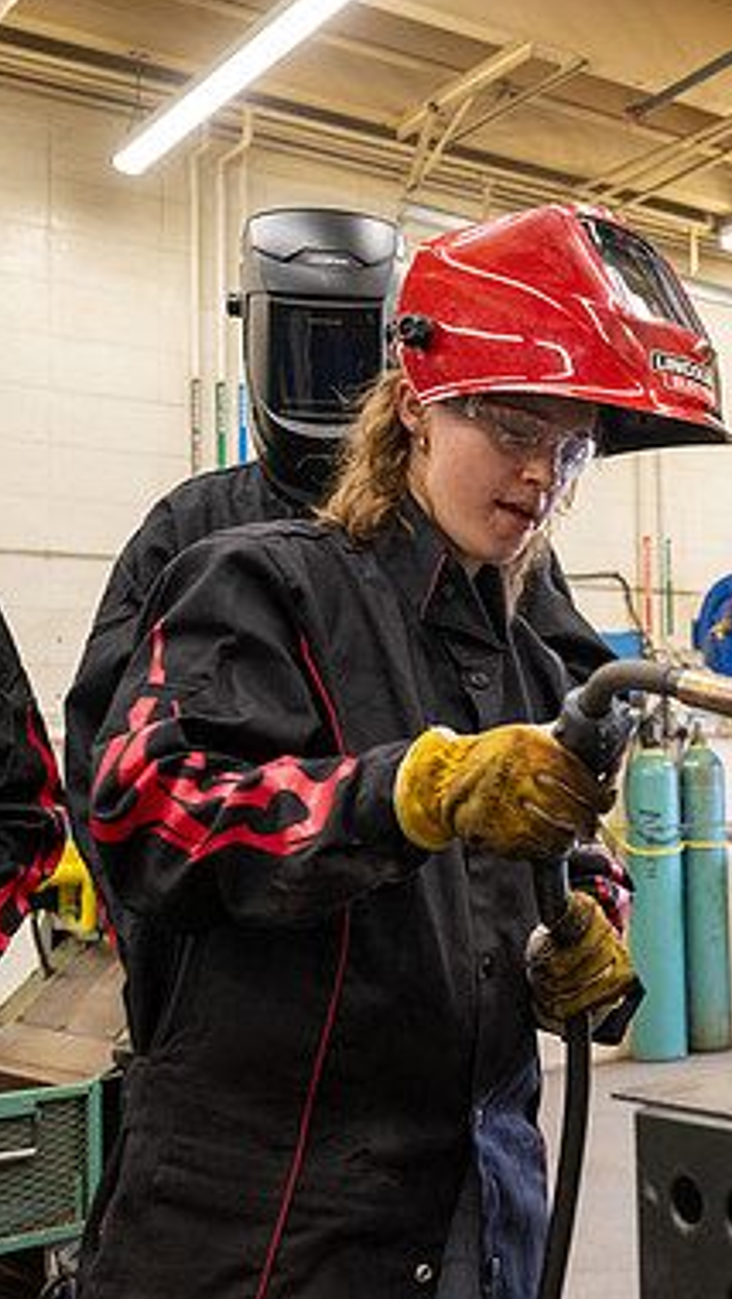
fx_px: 1655
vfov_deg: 42.9
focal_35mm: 48
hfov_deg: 22.7
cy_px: 648
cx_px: 903
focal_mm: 30
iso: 2000
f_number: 4
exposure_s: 1/200
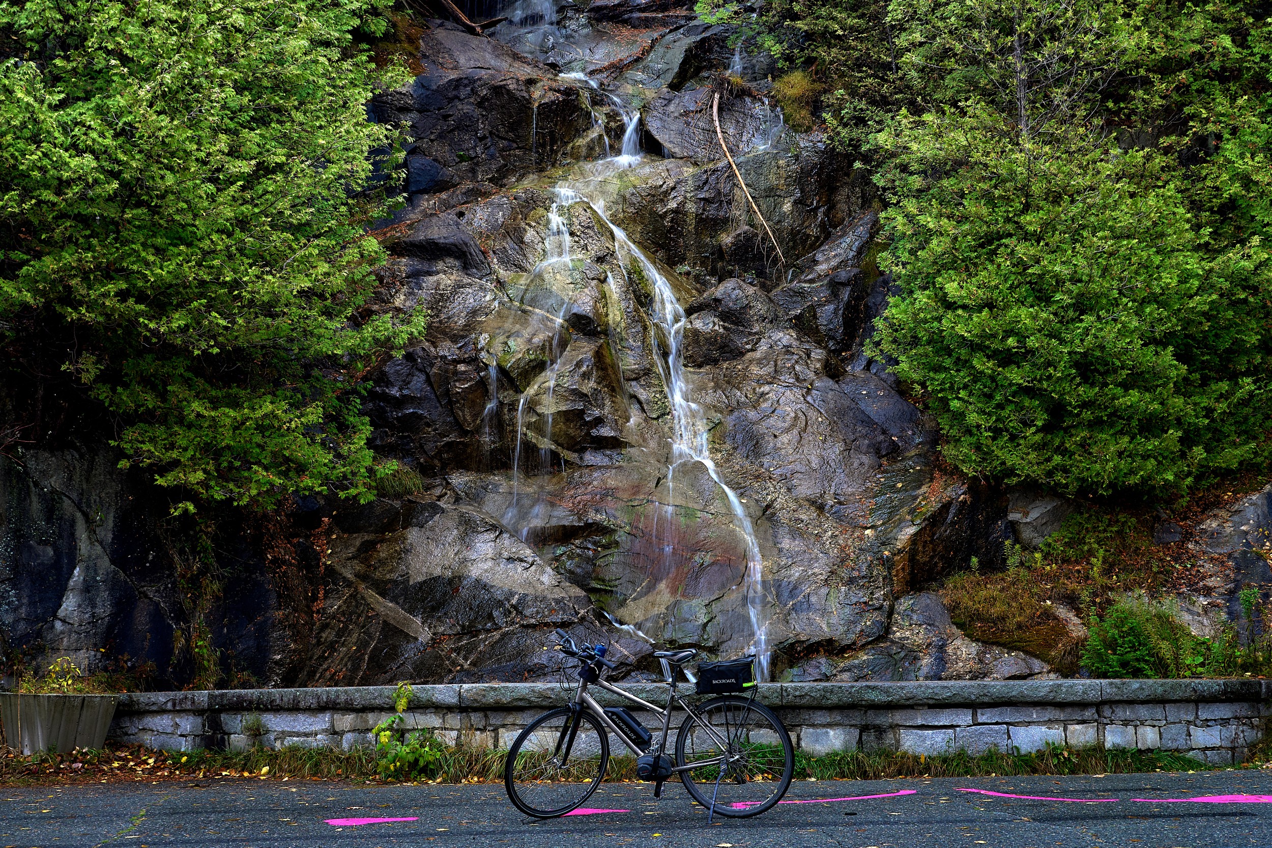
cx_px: 636
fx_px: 1459
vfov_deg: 32.4
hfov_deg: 47.1
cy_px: 424
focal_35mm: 41
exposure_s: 1/13
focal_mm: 41.3
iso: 200
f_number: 13
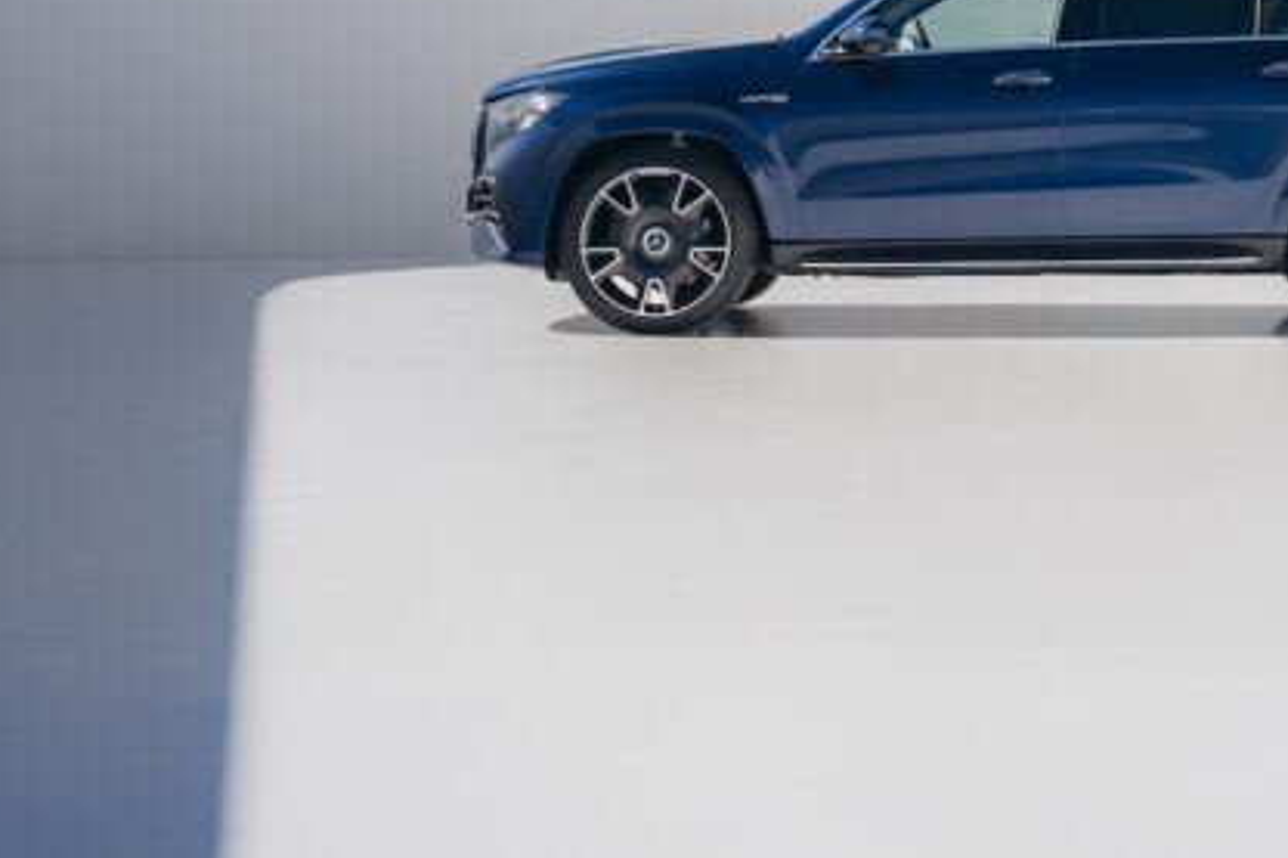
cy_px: 56
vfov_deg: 19.3
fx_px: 2468
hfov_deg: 28.5
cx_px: 1071
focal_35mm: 69
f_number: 5
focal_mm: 35
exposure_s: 1/500
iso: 100
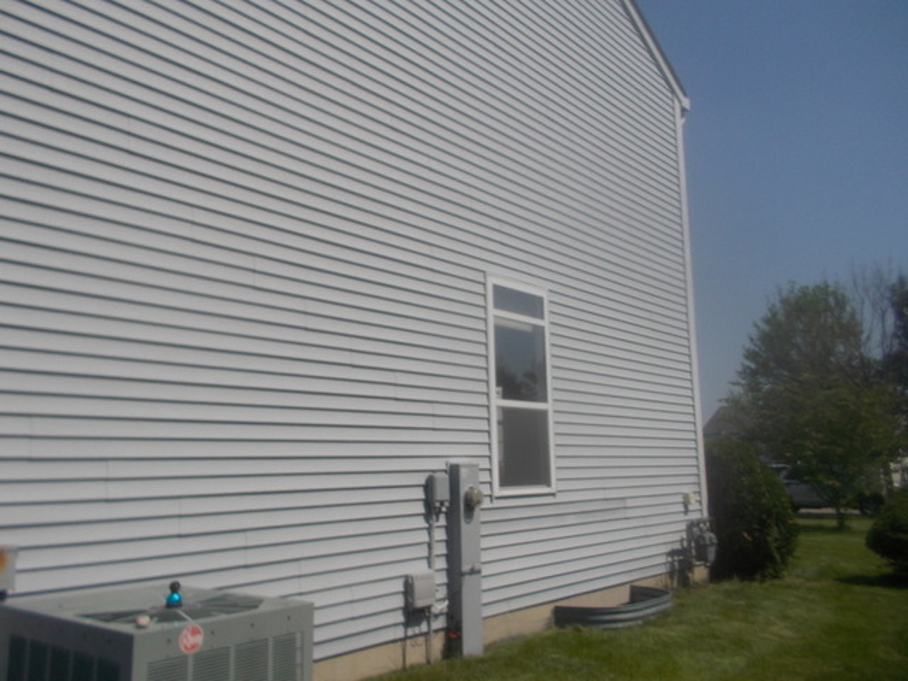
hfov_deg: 61.7
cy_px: 340
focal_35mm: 29
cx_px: 454
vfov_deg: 48.2
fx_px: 761
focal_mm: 4.1
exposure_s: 1/1600
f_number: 3.3
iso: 80
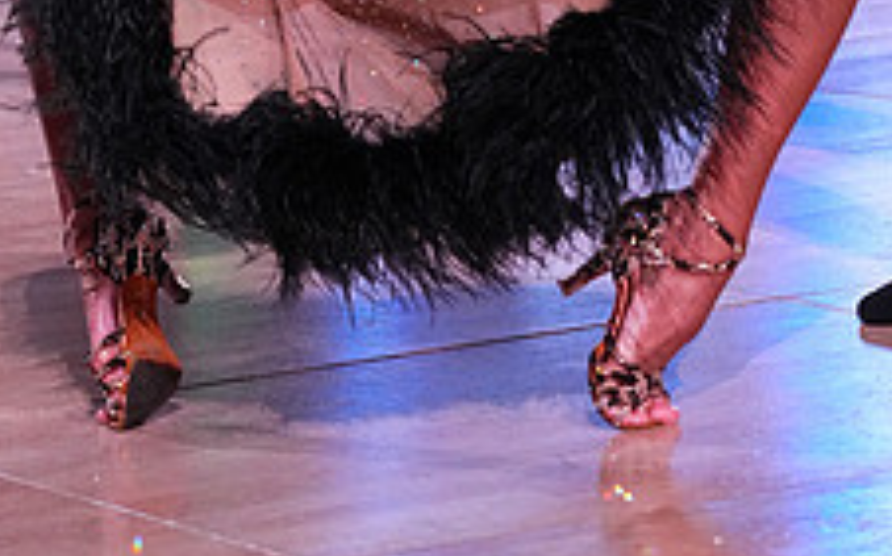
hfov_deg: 8.7
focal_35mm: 241
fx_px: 5856
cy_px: -501
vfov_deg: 5.3
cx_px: 594
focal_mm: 92
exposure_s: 1/320
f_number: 5
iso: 5000
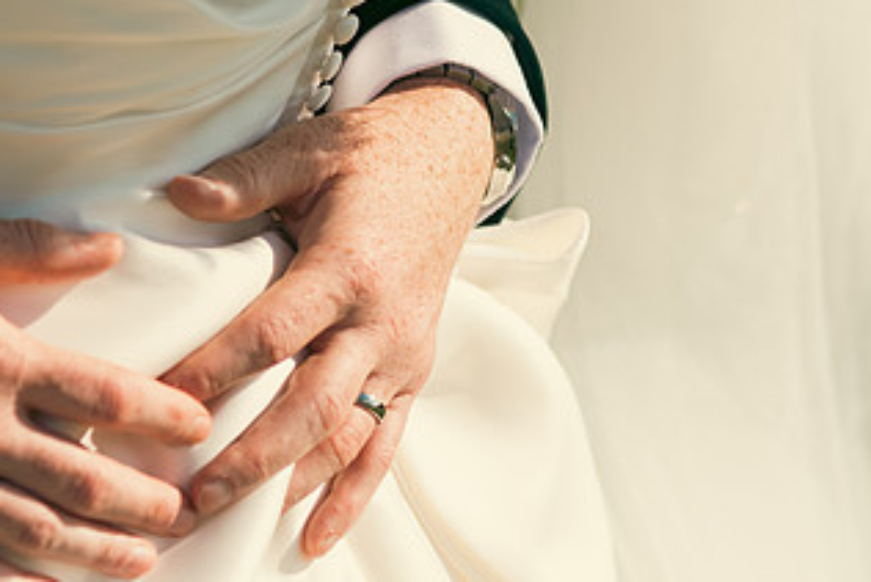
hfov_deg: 9.3
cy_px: 421
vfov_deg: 6.2
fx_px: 5325
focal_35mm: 220
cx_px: 367
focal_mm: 120
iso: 200
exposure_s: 1/2500
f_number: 3.5
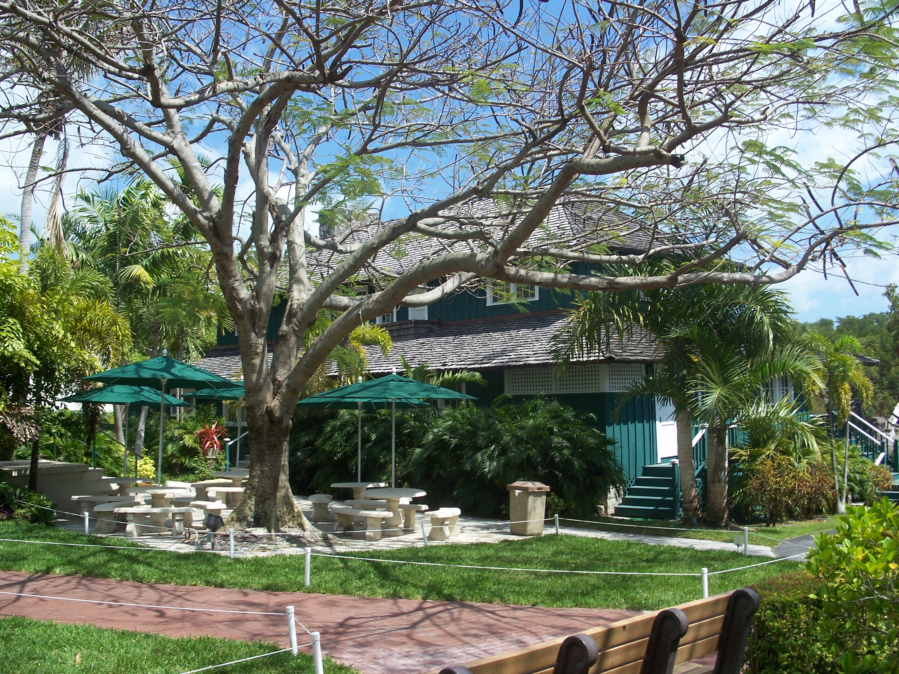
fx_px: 961
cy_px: 337
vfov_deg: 38.7
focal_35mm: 37
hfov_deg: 50.1
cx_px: 450
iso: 64
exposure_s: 1/400
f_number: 4
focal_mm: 7.8
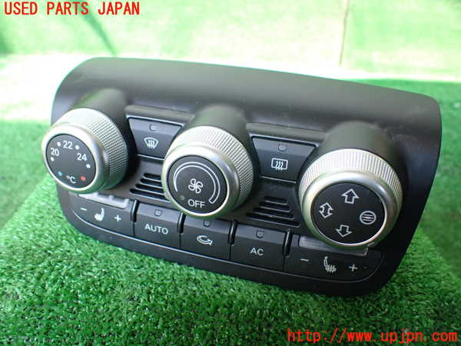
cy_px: 173
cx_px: 230
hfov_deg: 60.0
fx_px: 400
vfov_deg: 46.8
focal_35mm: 30
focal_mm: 5.4
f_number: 2.3
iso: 250
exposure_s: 1/125
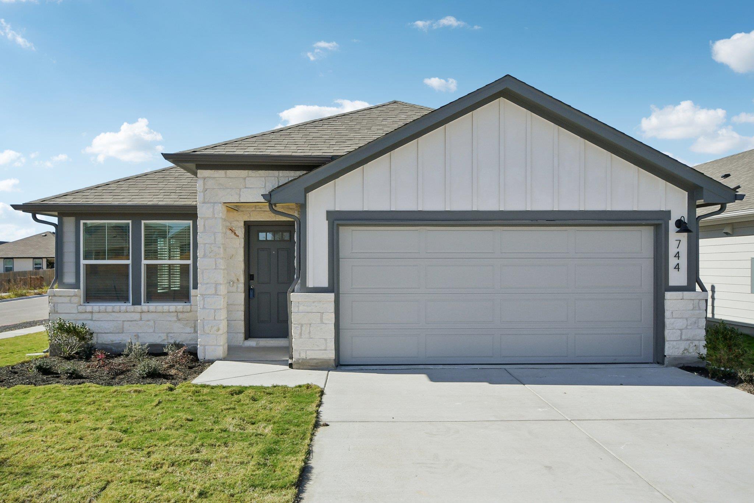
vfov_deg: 47.9
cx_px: 377
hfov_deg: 67.4
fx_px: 565
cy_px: 252
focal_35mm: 27
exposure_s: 1/1600
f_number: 8
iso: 400
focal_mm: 18
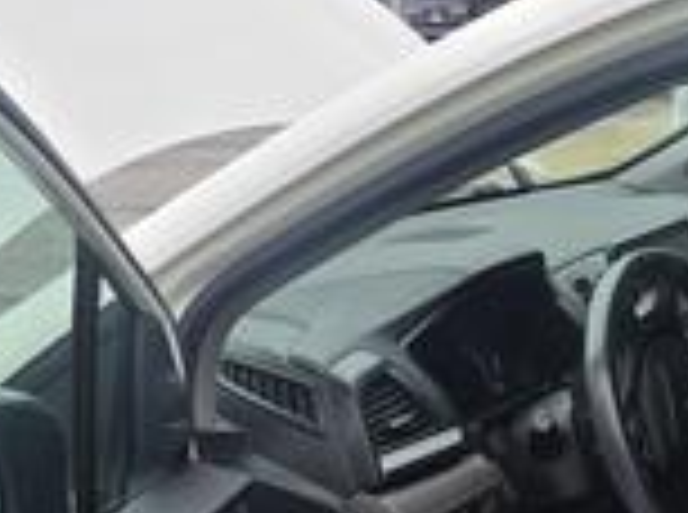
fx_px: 1507
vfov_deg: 18.1
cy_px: 657
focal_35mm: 76
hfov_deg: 25.3
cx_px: 558
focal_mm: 6.3
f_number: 1.7
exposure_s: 1/194
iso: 12
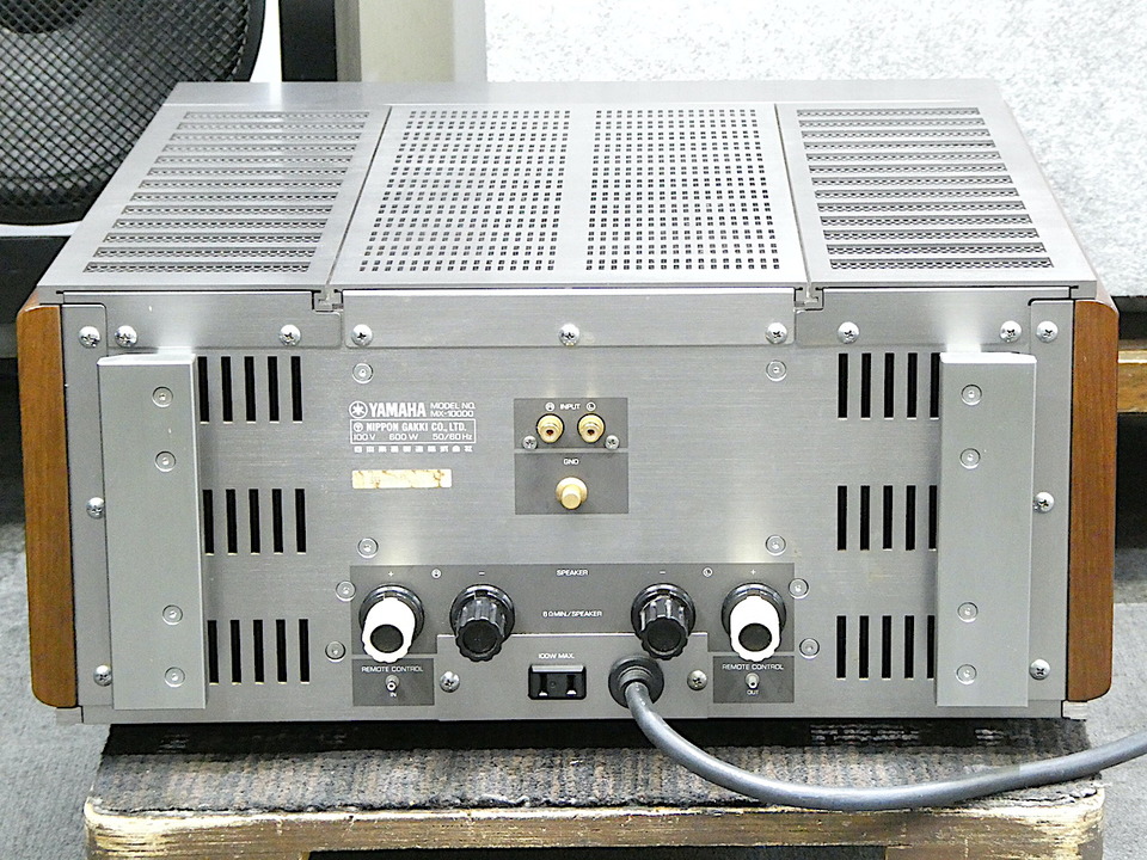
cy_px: 430
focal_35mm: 106
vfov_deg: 14.0
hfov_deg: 18.5
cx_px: 574
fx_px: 3512
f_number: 5.1
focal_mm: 19
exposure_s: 1/10
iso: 1600
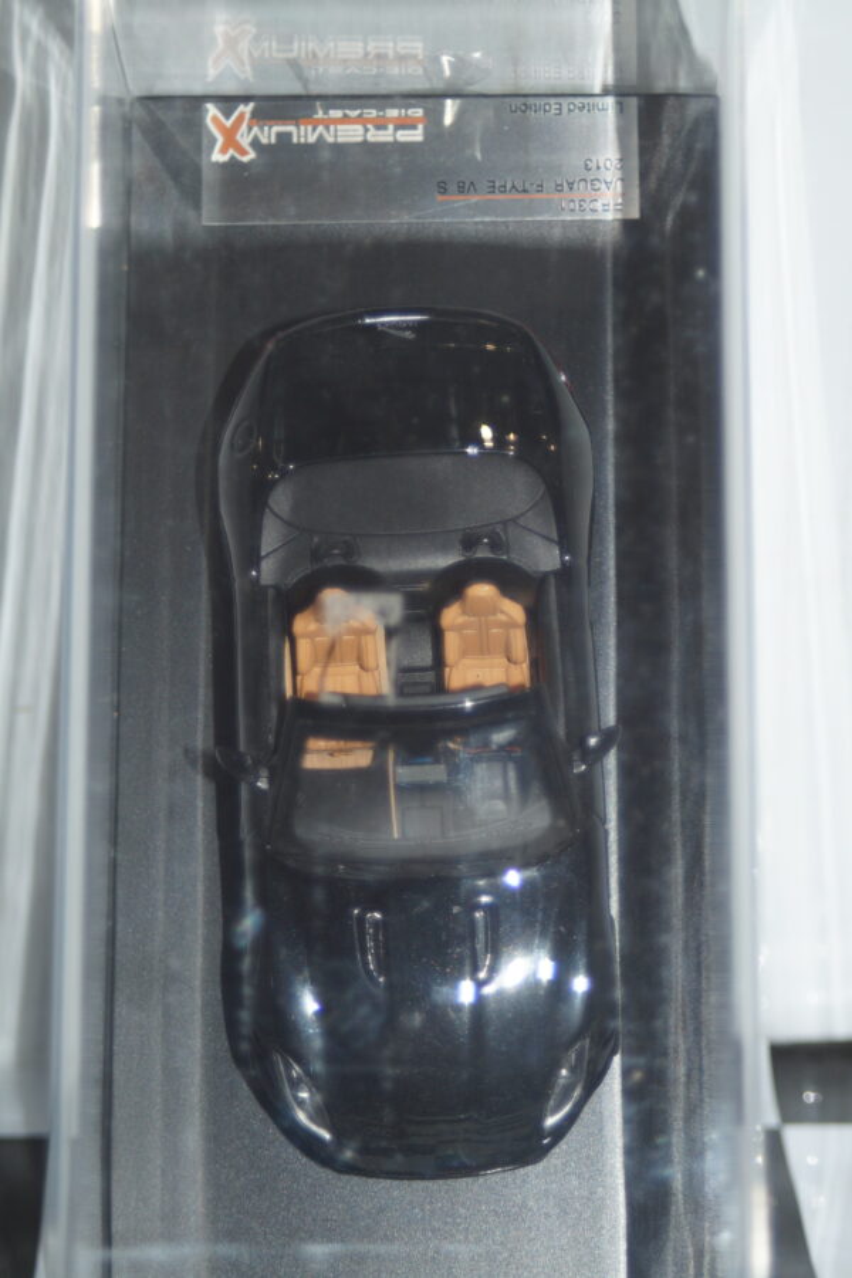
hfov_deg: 13.0
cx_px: 426
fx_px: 3727
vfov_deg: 19.5
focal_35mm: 105
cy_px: 639
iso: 250
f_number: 5.6
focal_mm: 70
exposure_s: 1/60
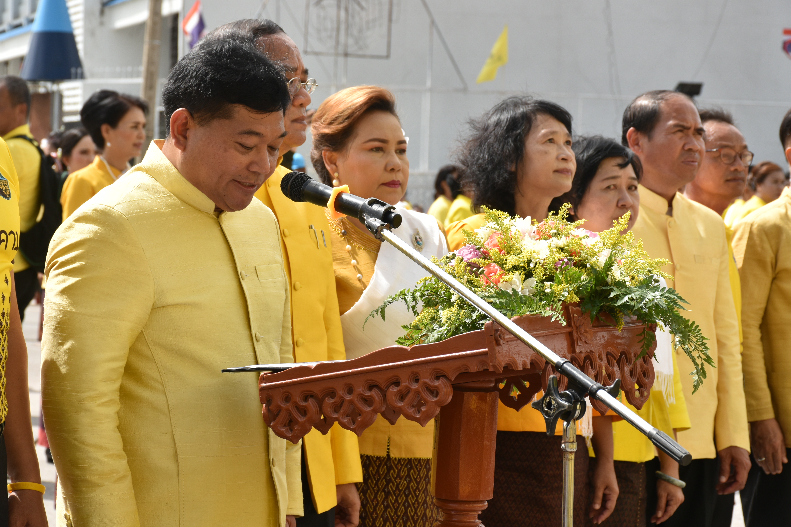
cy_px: 264
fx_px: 2472
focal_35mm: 112
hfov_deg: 18.2
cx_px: 396
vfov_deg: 12.2
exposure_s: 1/320
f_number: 9
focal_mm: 75
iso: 200
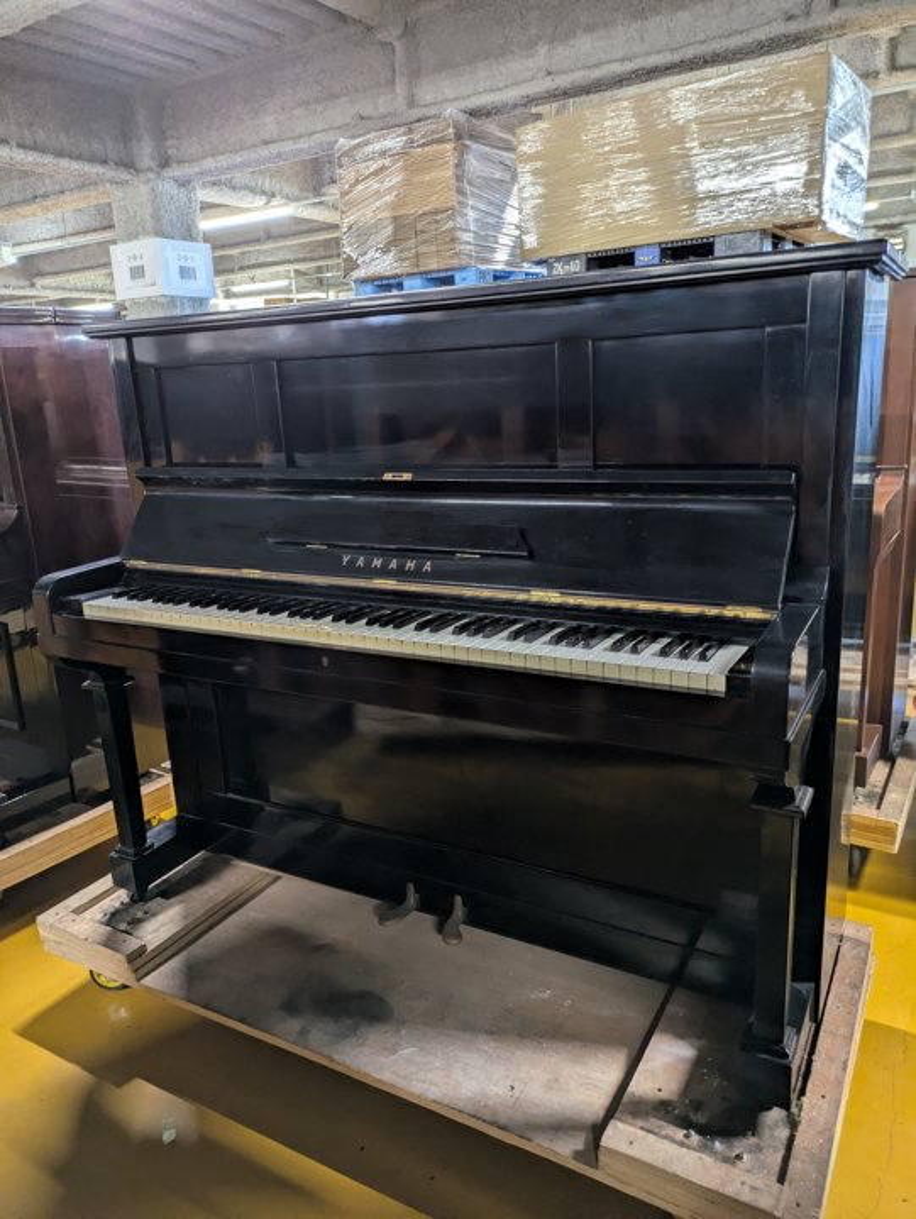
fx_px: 881
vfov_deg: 69.4
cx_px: 458
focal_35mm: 25
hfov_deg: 54.9
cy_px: 610
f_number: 1.89
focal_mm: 5.43
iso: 160
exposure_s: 1/25
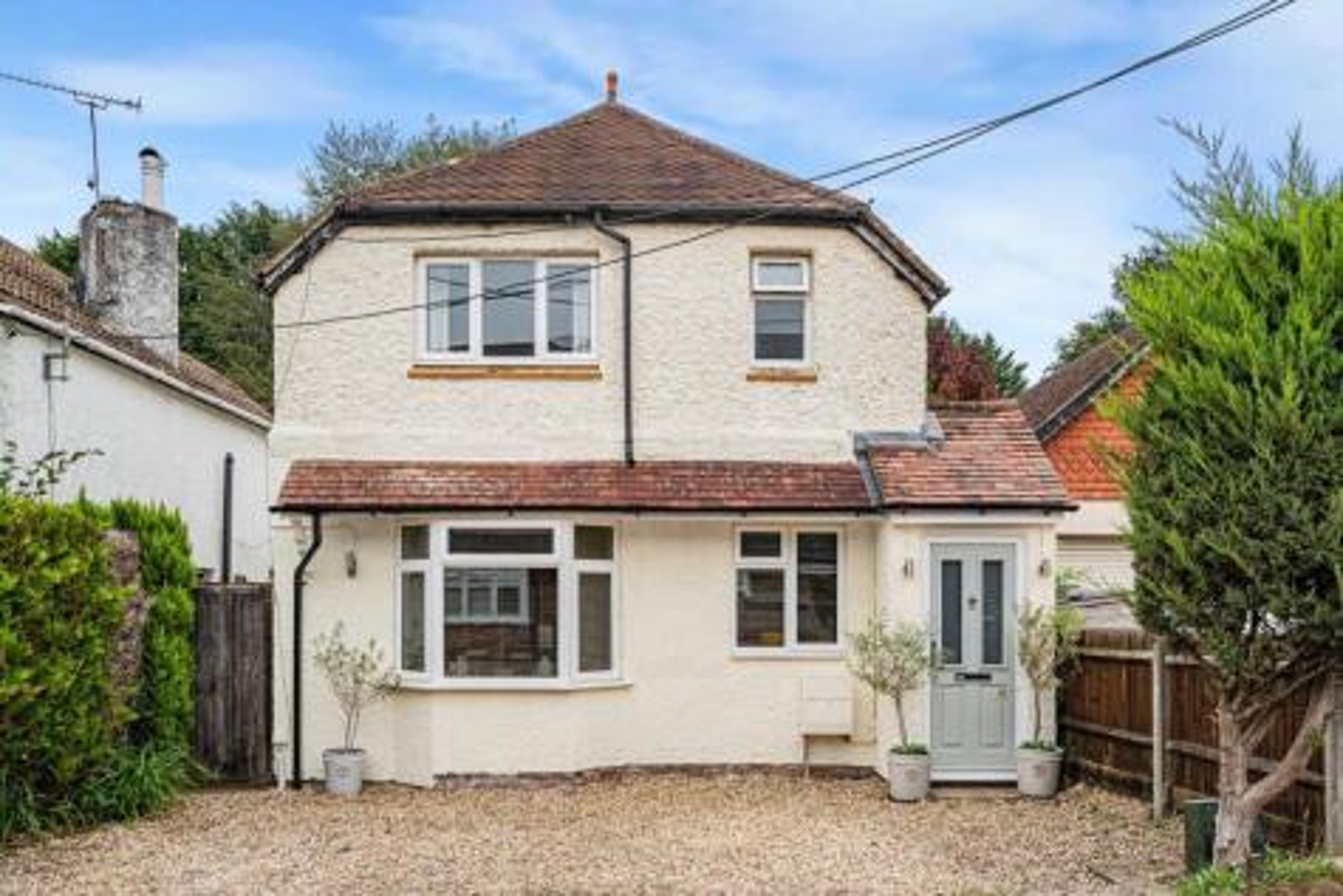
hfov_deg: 63.6
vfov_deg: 45.0
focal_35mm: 29
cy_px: 448
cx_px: 672
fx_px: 1082
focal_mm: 29
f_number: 11
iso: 400
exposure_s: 1/160
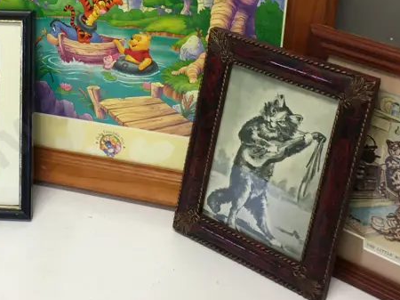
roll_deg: +0.8
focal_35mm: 66
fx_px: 762
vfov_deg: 22.0
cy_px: 62
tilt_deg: -26.2
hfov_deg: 29.1
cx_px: 118
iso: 32
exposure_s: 1/33
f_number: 2.2
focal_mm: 4.15
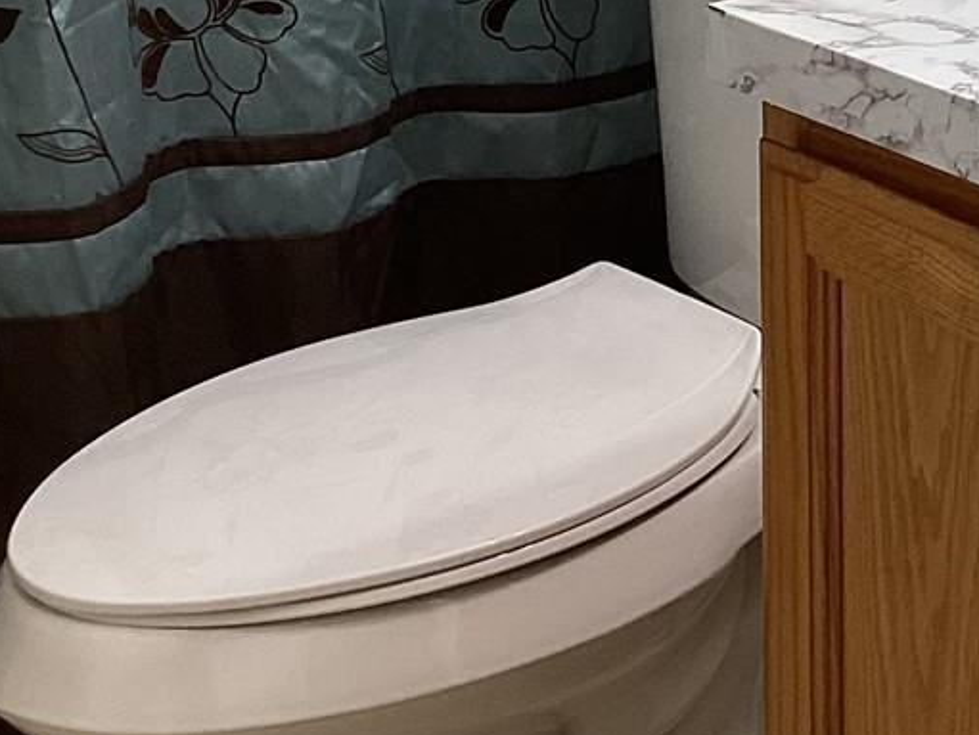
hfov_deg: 18.1
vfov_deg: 14.6
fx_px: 2745
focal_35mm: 97
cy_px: -234
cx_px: 1460
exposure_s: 1/60
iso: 50
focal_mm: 3.3
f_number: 2.4
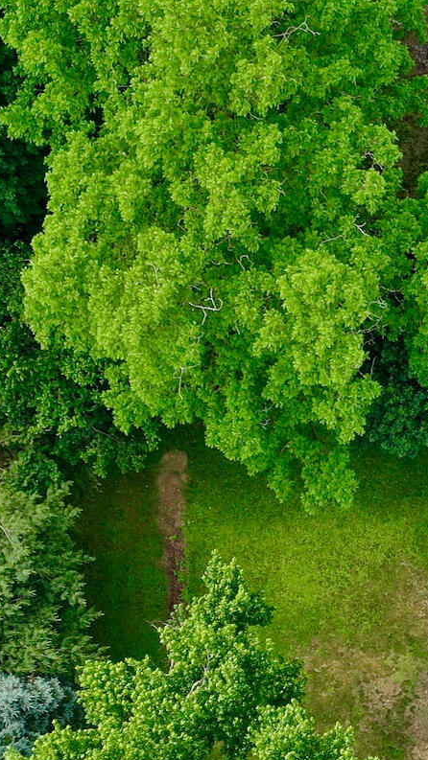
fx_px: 2240
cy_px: 679
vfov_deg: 19.0
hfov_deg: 10.5
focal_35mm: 111
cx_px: 677
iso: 100
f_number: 3.2
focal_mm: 10.26
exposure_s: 1/30
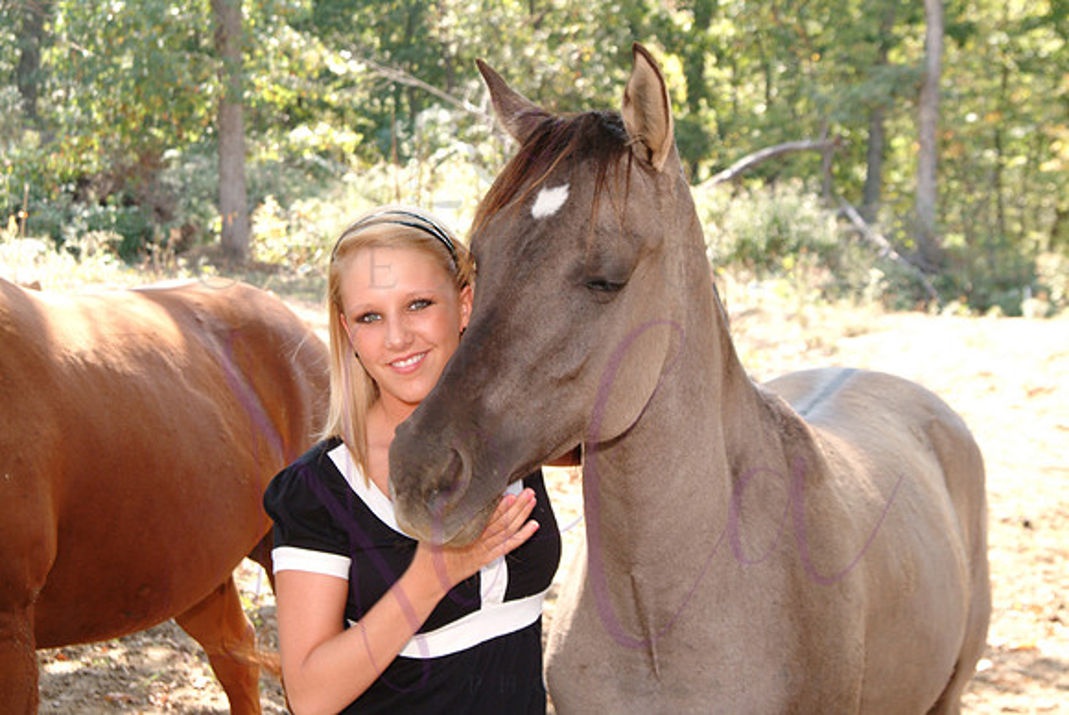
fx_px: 2006
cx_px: 534
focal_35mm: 68
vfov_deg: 20.2
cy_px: 358
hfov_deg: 29.8
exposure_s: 1/125
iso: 400
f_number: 5.6
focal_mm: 45
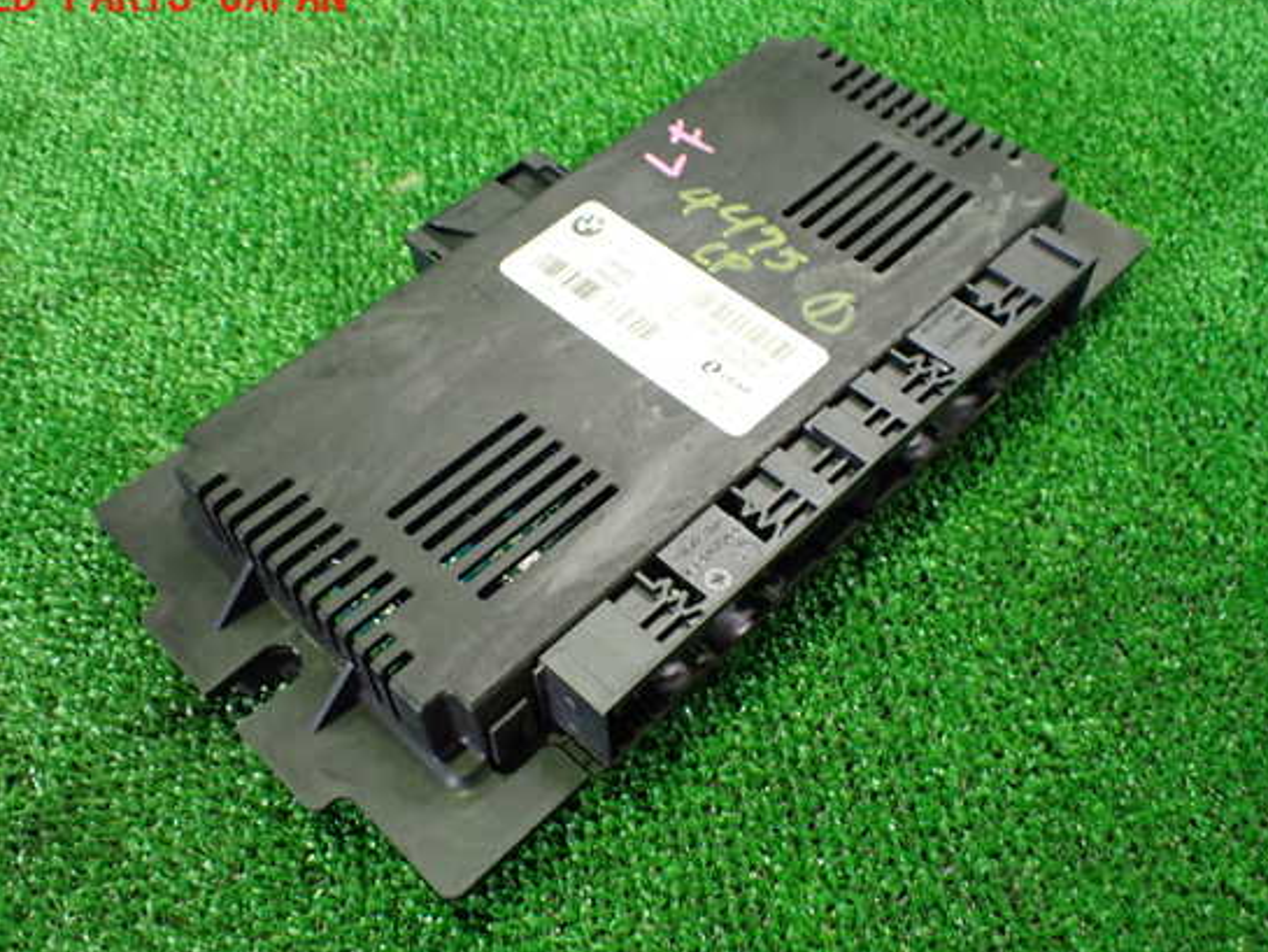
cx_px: 621
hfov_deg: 55.3
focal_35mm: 33
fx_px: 1209
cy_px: 491
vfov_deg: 43.0
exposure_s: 1/40
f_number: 2.3
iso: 800
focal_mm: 5.4
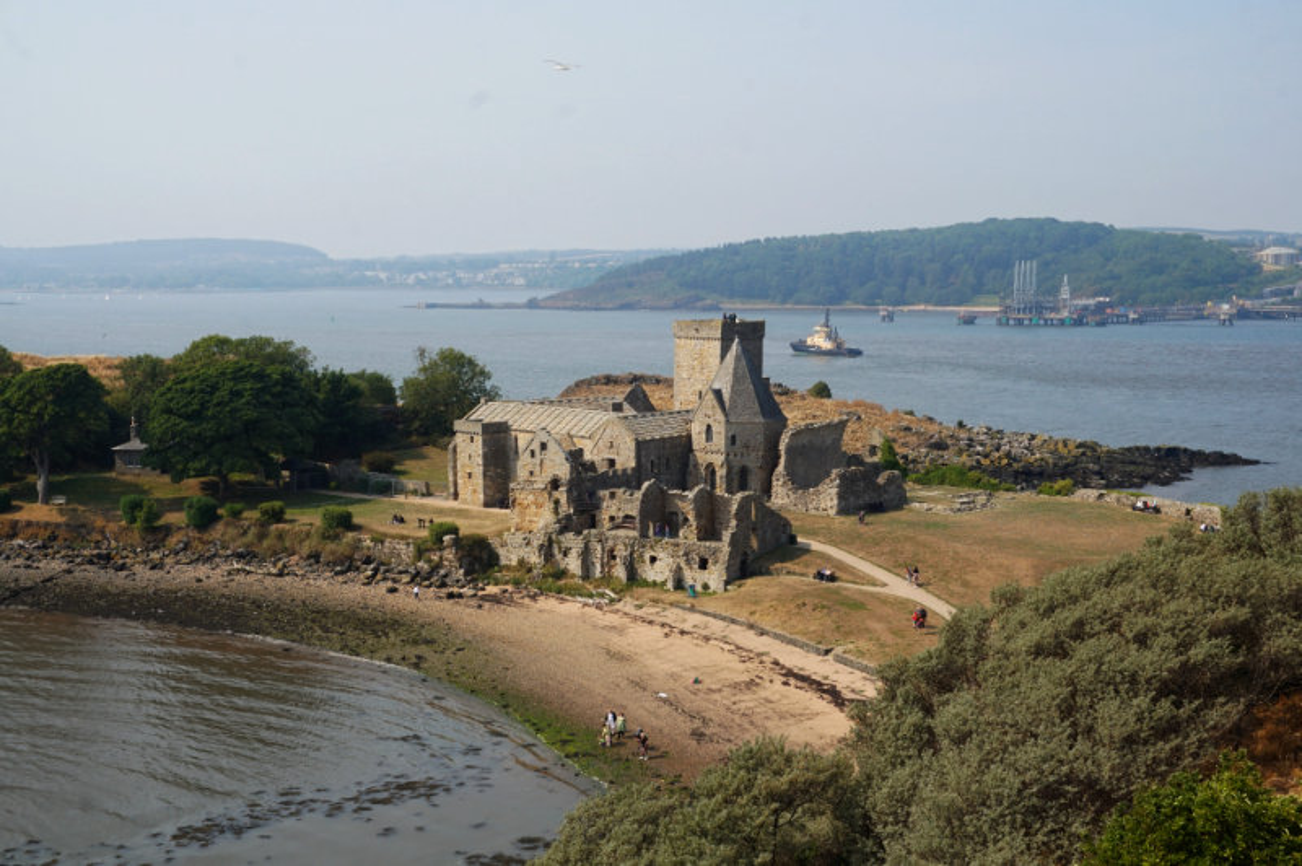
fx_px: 1789
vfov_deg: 27.2
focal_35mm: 50
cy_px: 433
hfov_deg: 40.0
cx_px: 651
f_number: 14
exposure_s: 1/80
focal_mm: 33
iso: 100
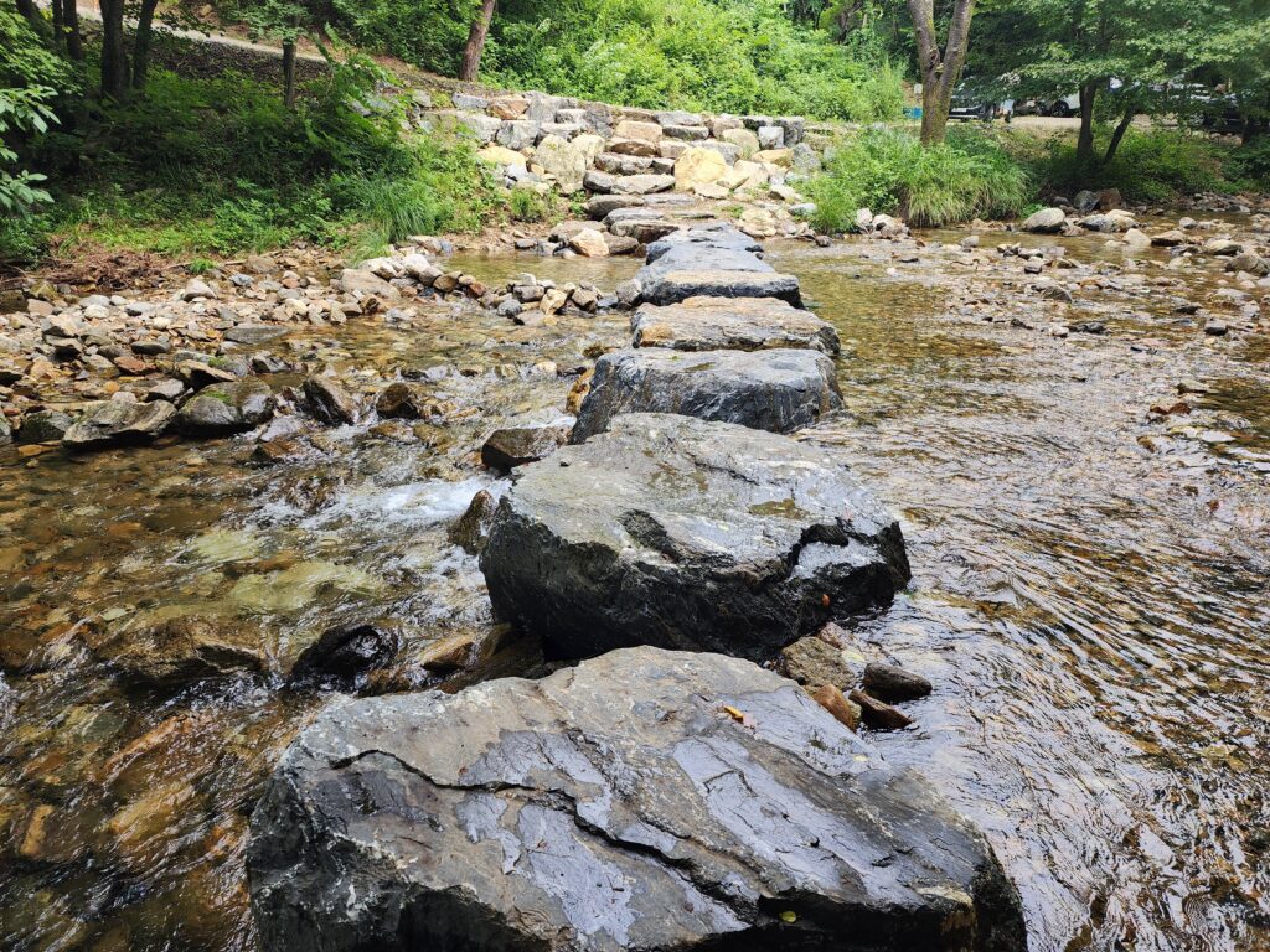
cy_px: 476
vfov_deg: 58.9
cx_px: 635
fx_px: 844
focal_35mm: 23
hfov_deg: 73.9
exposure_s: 1/180
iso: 32
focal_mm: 6.4
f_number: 1.8
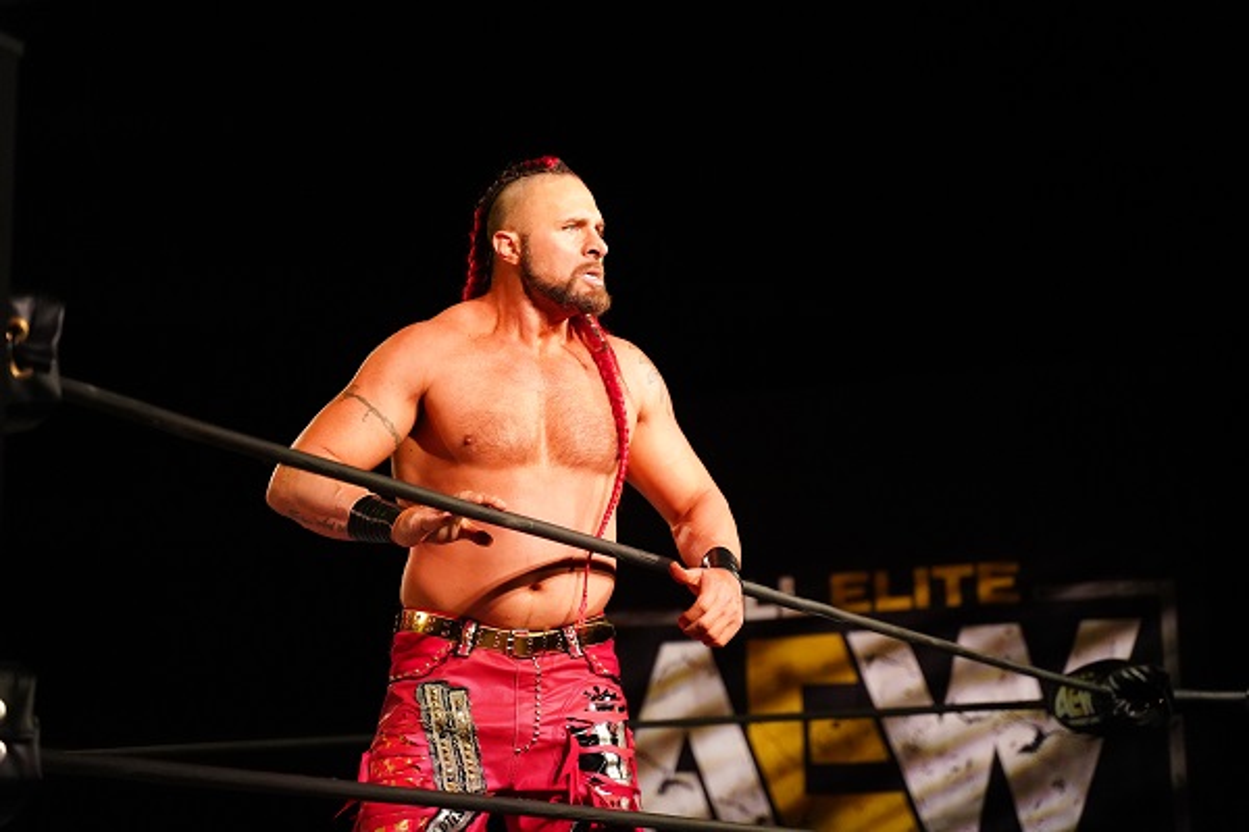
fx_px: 2602
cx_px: 624
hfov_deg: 27.0
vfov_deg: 18.2
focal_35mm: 75
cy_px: 416
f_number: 2.8
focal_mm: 75
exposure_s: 1/1000
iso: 10000
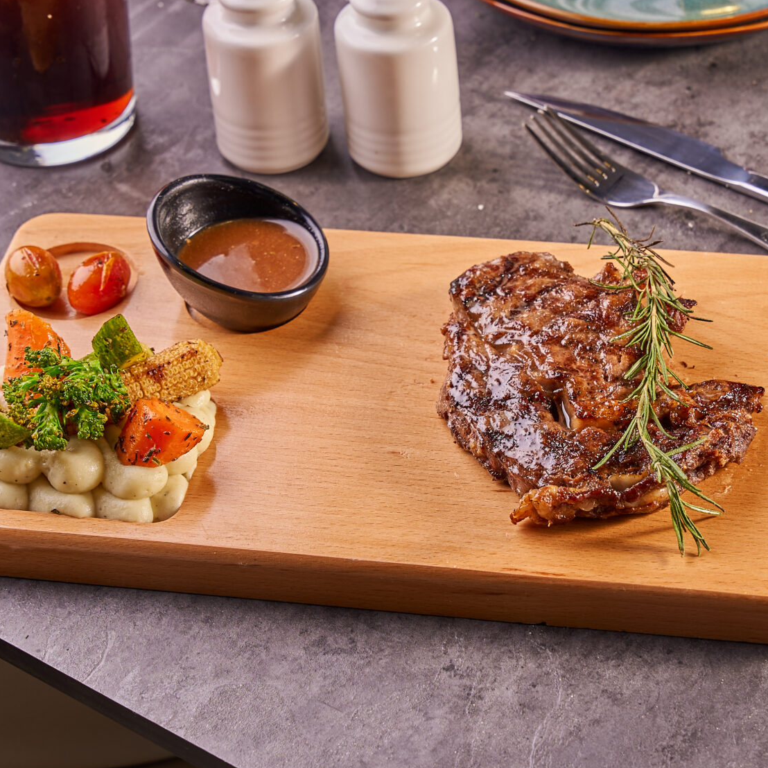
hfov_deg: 15.8
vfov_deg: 15.8
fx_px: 2761
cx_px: 408
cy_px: 327
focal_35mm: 110
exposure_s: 1/160
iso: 80
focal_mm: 70
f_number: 8
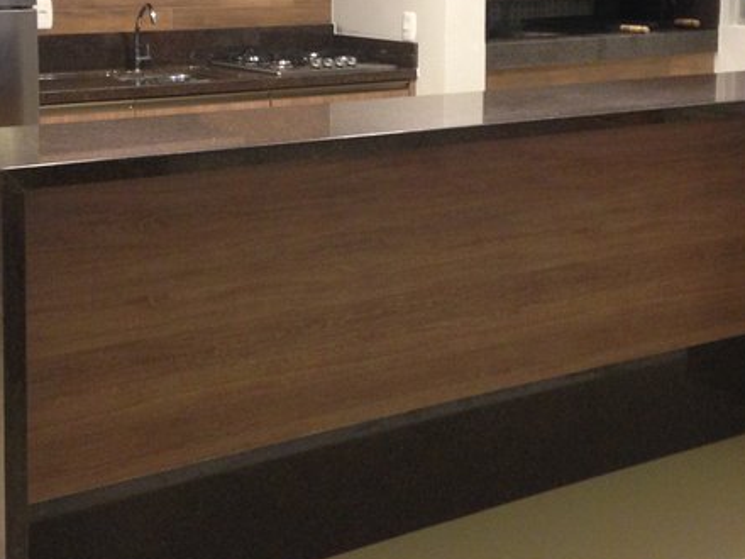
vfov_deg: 21.0
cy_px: 84
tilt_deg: -6.3
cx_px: 355
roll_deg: -0.3
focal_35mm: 69
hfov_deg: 28.2
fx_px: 1485
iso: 200
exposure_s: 1/20
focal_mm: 4.12
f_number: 2.4
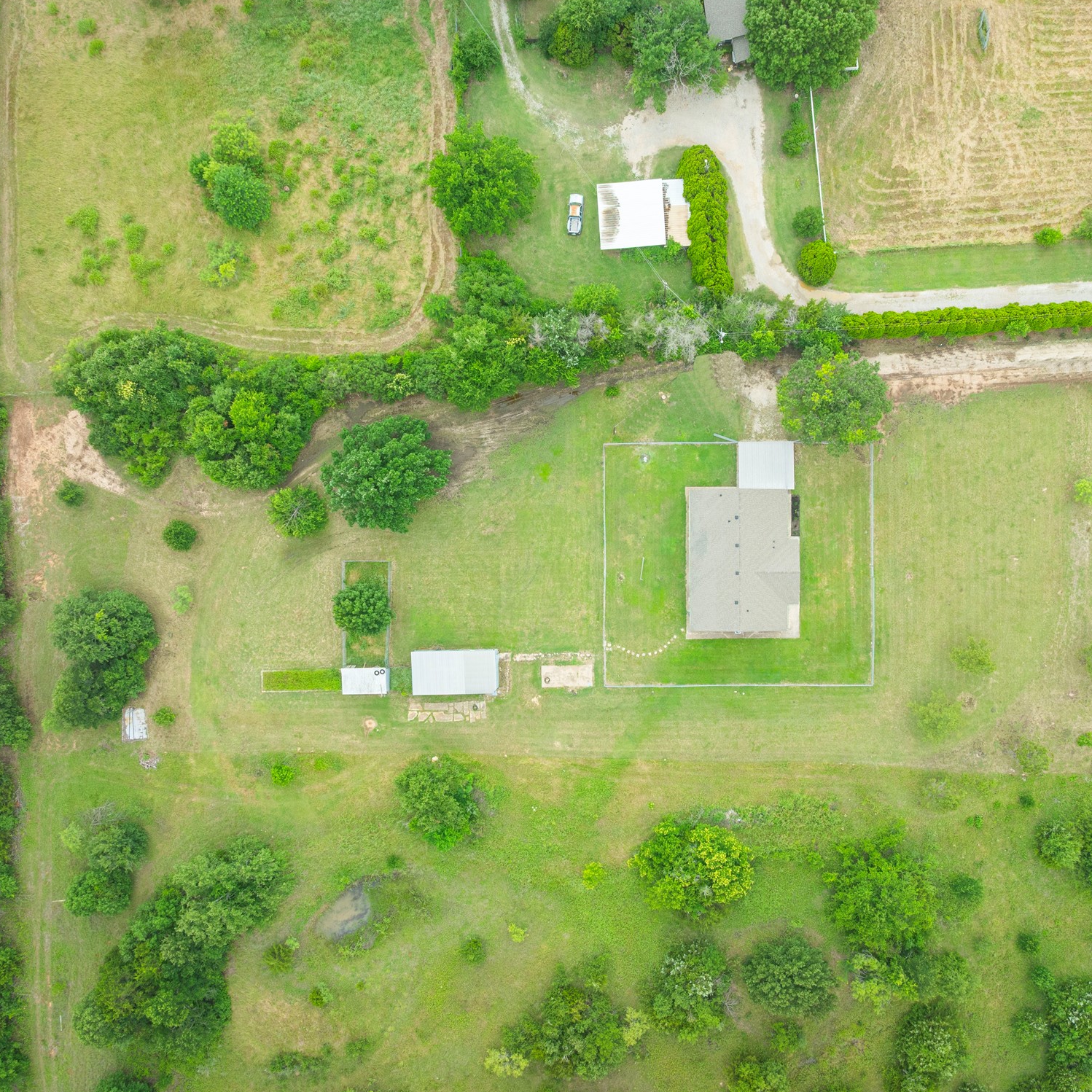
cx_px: 647
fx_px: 1035
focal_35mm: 29
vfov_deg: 55.6
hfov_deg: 55.3
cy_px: 554
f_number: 7.1
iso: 100
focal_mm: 12.29
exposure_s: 1/30
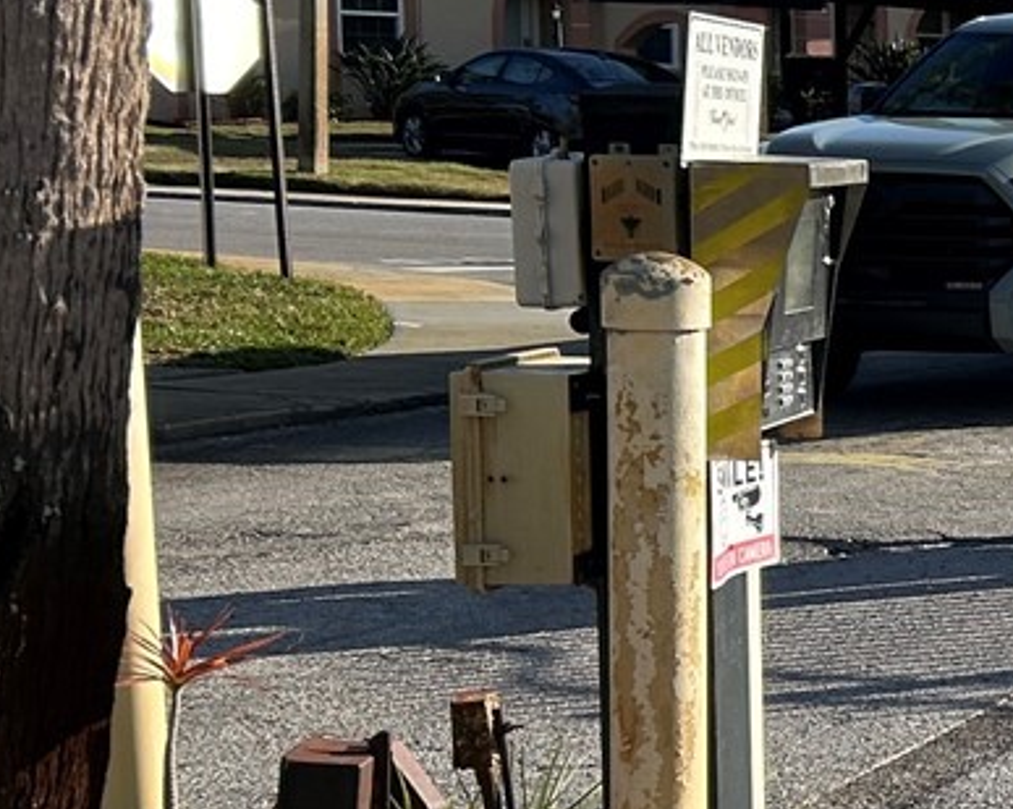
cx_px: 2057
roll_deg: -1.1
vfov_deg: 14.7
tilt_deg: -6.1
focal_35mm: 105
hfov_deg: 14.8
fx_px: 3146
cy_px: 437
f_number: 1.5
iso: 50
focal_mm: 5.7
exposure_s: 1/5076
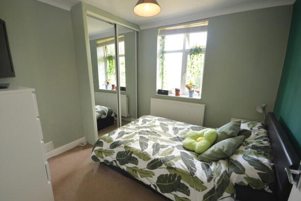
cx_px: 145
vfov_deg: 73.8
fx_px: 134
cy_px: 105
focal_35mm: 16
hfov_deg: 96.7
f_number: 4
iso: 800
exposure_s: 1/60
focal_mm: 10
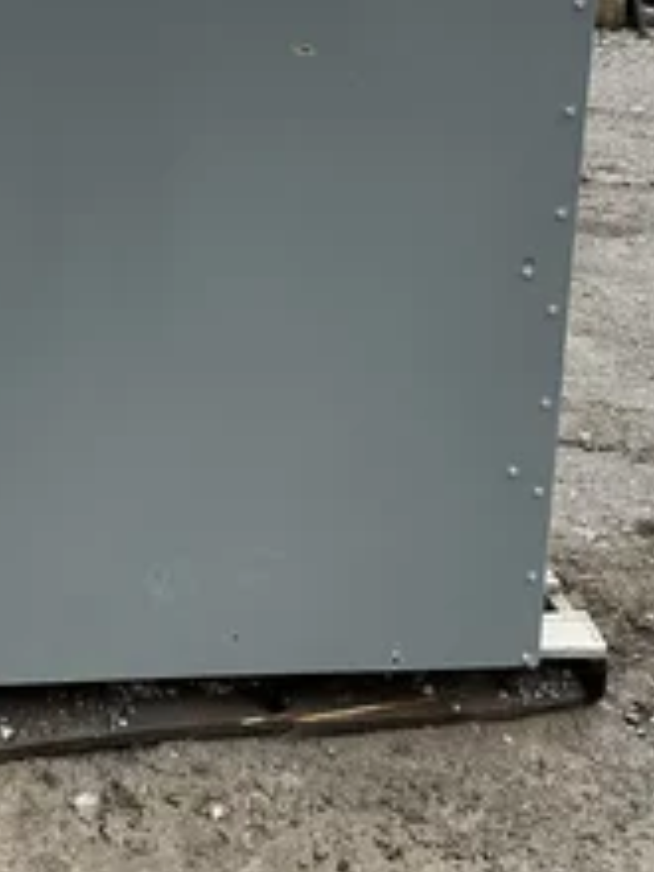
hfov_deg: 28.2
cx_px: 182
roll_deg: +4.0
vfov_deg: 37.0
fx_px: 1285
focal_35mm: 51
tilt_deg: -19.7
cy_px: 277
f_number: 1.8
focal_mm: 3
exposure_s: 1/435
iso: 25
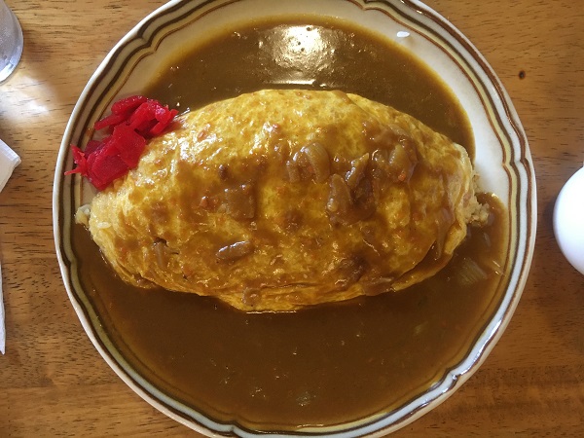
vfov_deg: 48.2
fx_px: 489
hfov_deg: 61.7
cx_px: 292
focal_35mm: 29
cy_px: 219
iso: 200
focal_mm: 4.15
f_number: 2.2
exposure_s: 1/24
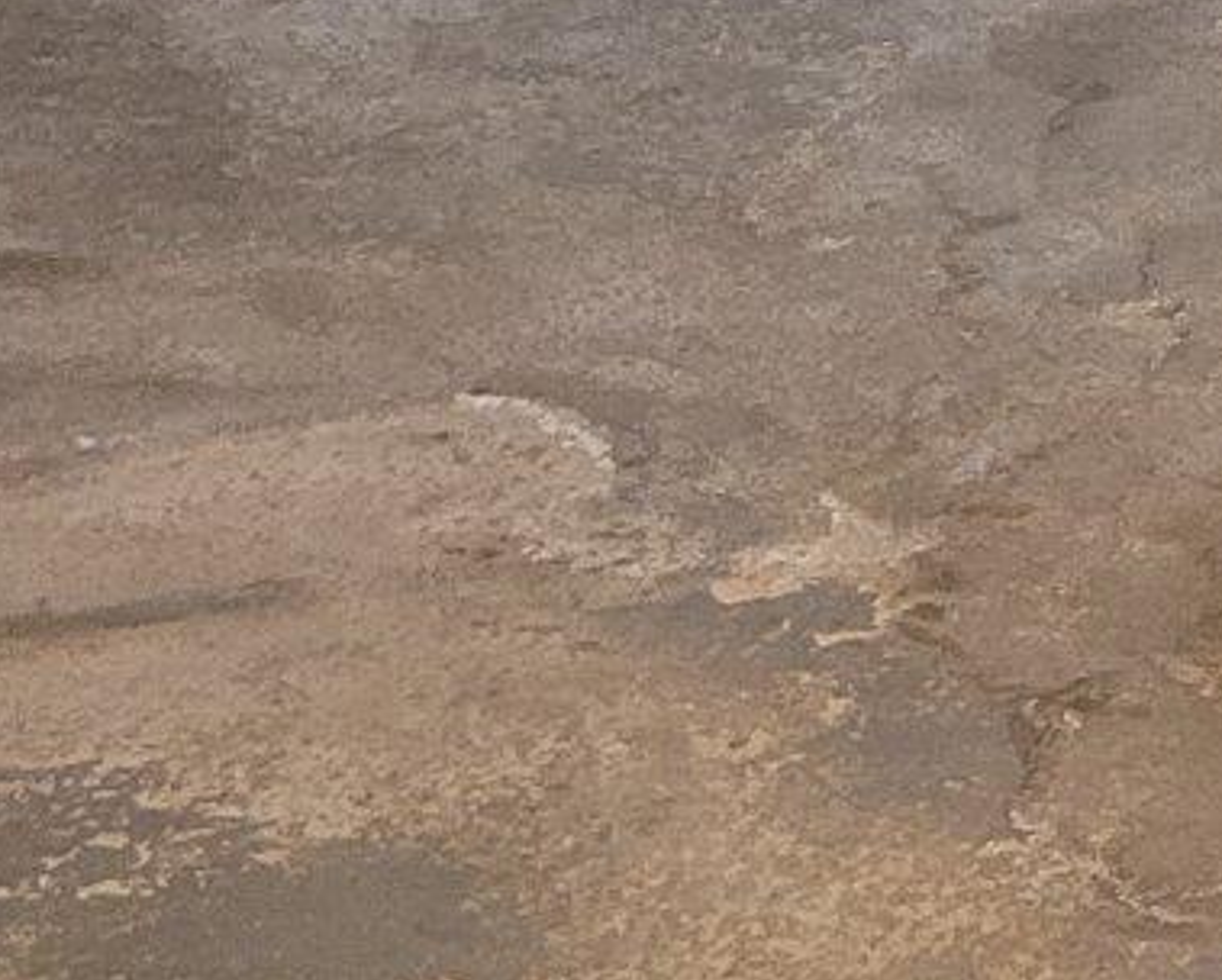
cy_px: -919
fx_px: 4960
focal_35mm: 137
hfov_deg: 12.2
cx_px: 2560
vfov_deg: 10.5
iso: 320
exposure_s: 1/40
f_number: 1.8
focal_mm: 5.4
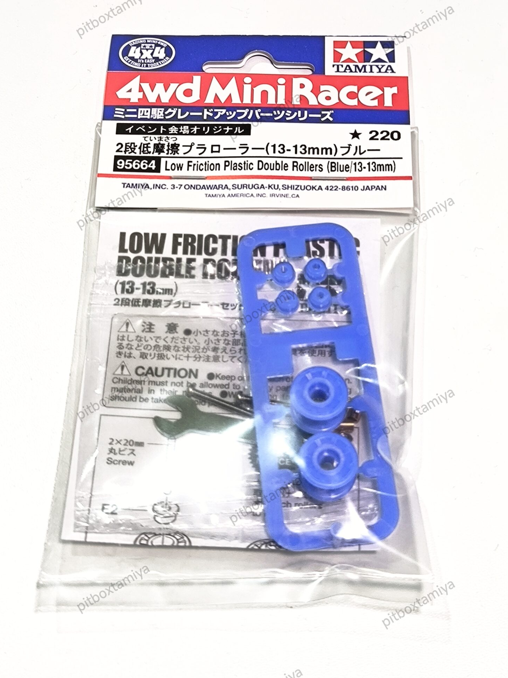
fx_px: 1292
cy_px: 329
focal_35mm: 66
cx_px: 255
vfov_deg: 29.4
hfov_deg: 22.3
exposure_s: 1/101
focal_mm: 6.92
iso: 250
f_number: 1.9
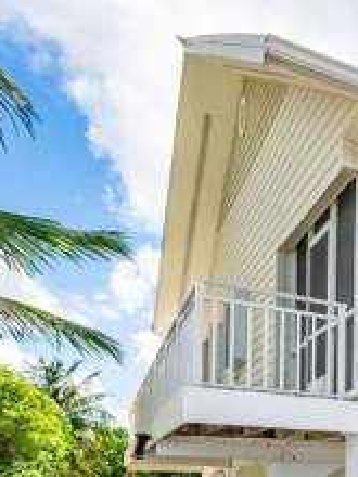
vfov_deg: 35.4
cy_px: 470
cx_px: 675
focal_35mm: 49
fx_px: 676
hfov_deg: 19.8
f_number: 8
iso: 100
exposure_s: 1/200
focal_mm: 14
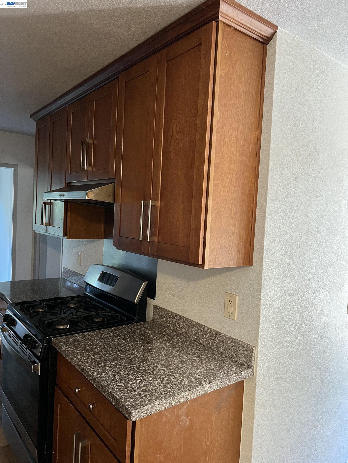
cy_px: 232
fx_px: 349
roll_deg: -2.5
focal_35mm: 26
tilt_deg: -1.2
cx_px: 174
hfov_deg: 53.1
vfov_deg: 67.3
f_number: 1.5
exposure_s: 1/40
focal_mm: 5.7
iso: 400
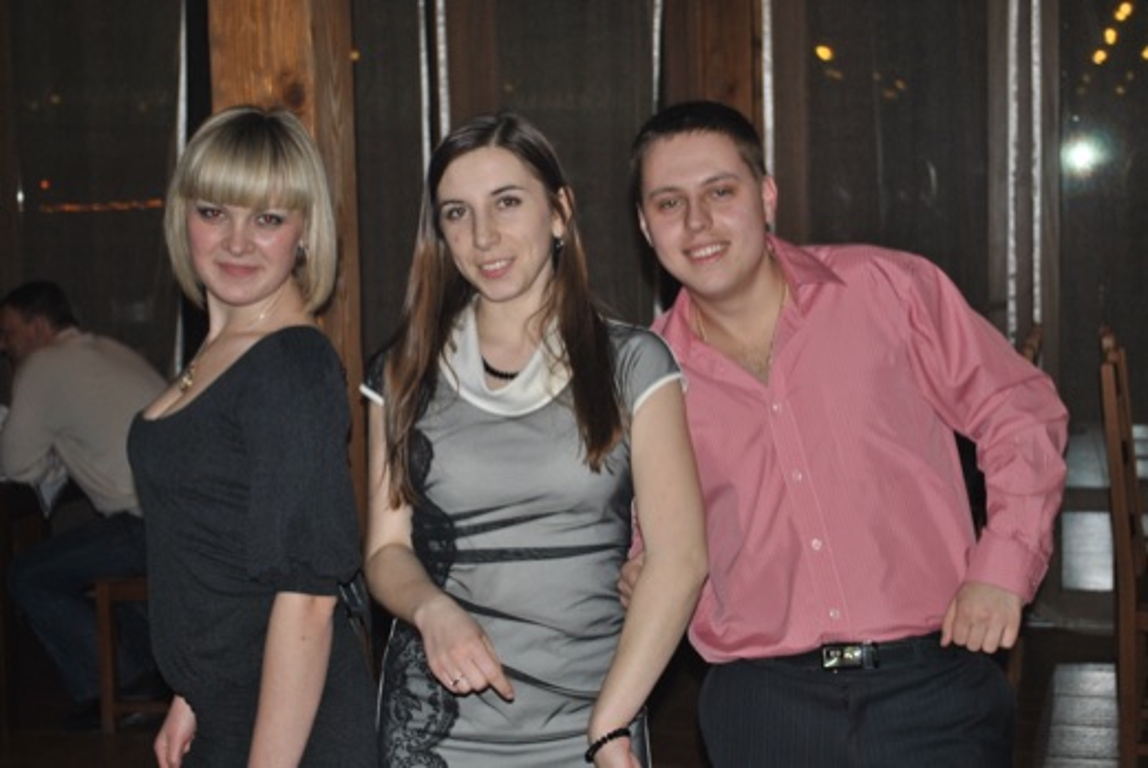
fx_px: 2011
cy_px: 384
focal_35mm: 63
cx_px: 574
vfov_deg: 21.6
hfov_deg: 31.9
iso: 200
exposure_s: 1/60
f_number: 5.3
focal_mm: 42
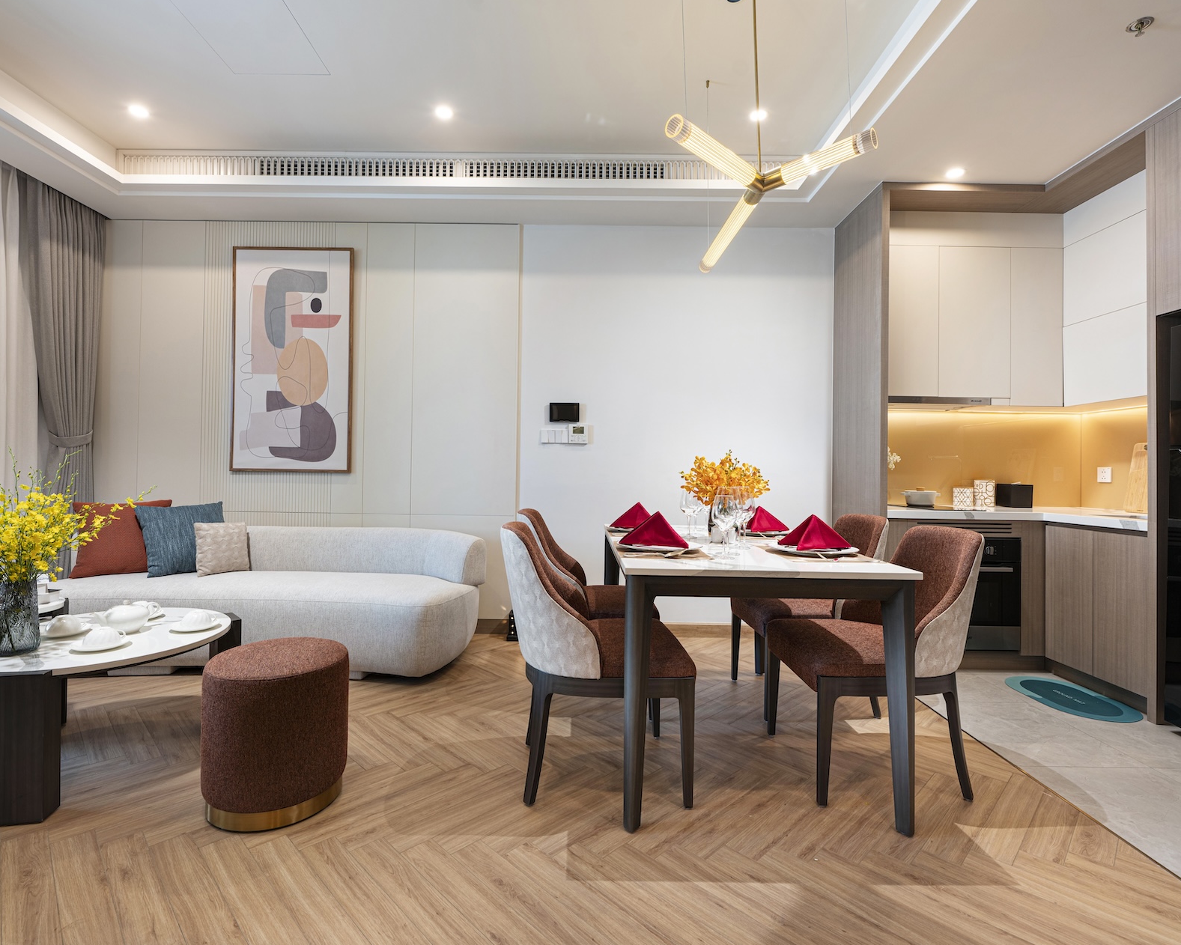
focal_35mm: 16
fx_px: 559
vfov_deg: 80.4
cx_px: 610
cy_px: 471
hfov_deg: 93.1
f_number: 8
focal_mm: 14
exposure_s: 1/8
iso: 320
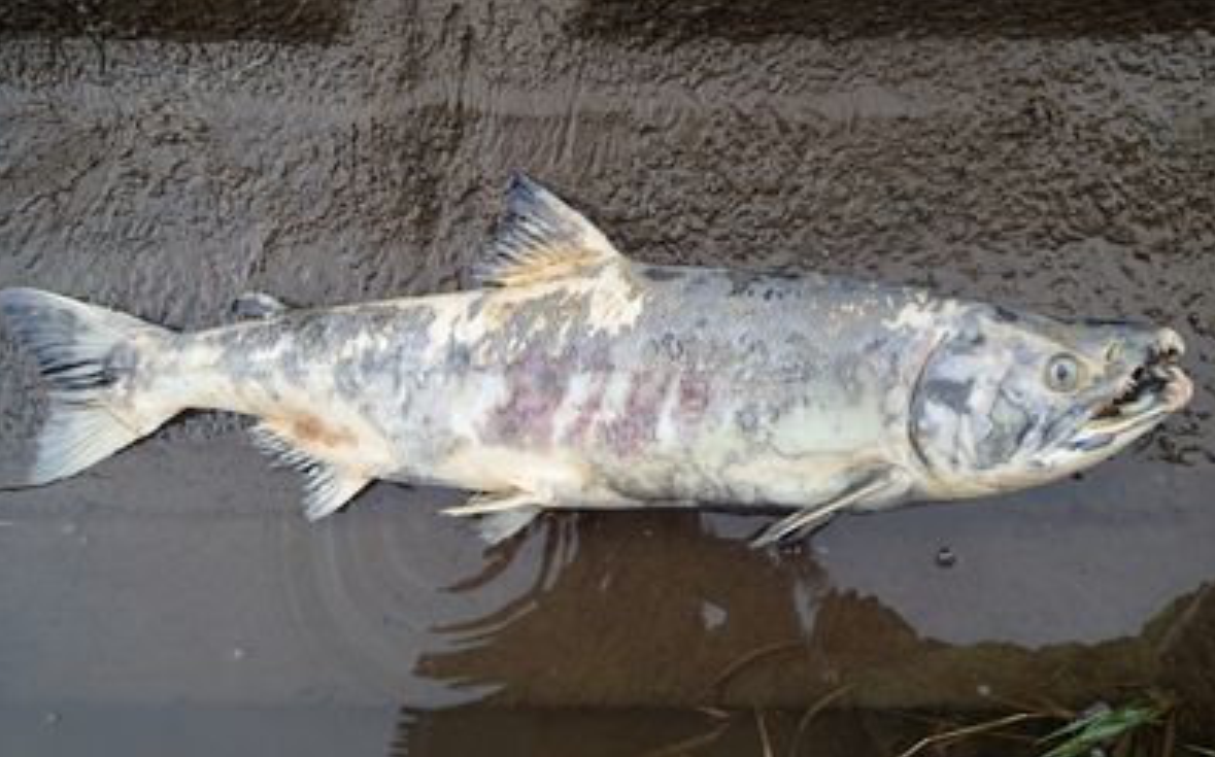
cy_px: 383
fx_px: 893
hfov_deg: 68.4
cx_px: 606
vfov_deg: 45.9
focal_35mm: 27
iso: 100
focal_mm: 4.5
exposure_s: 1/60
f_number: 2
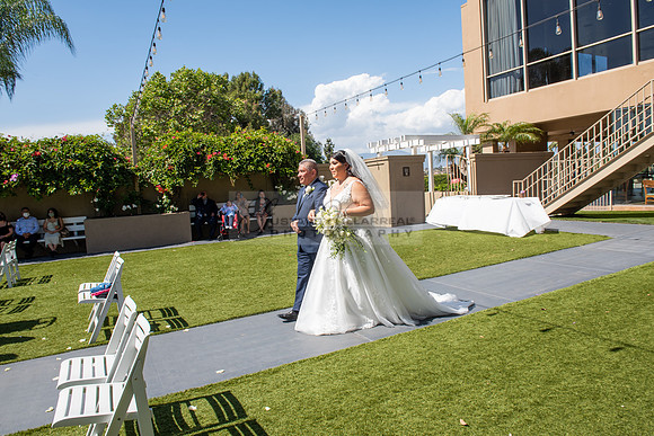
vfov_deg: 53.2
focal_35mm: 24
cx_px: 327
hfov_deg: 73.7
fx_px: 436
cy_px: 218
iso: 100
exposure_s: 1/250
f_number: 9
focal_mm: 24
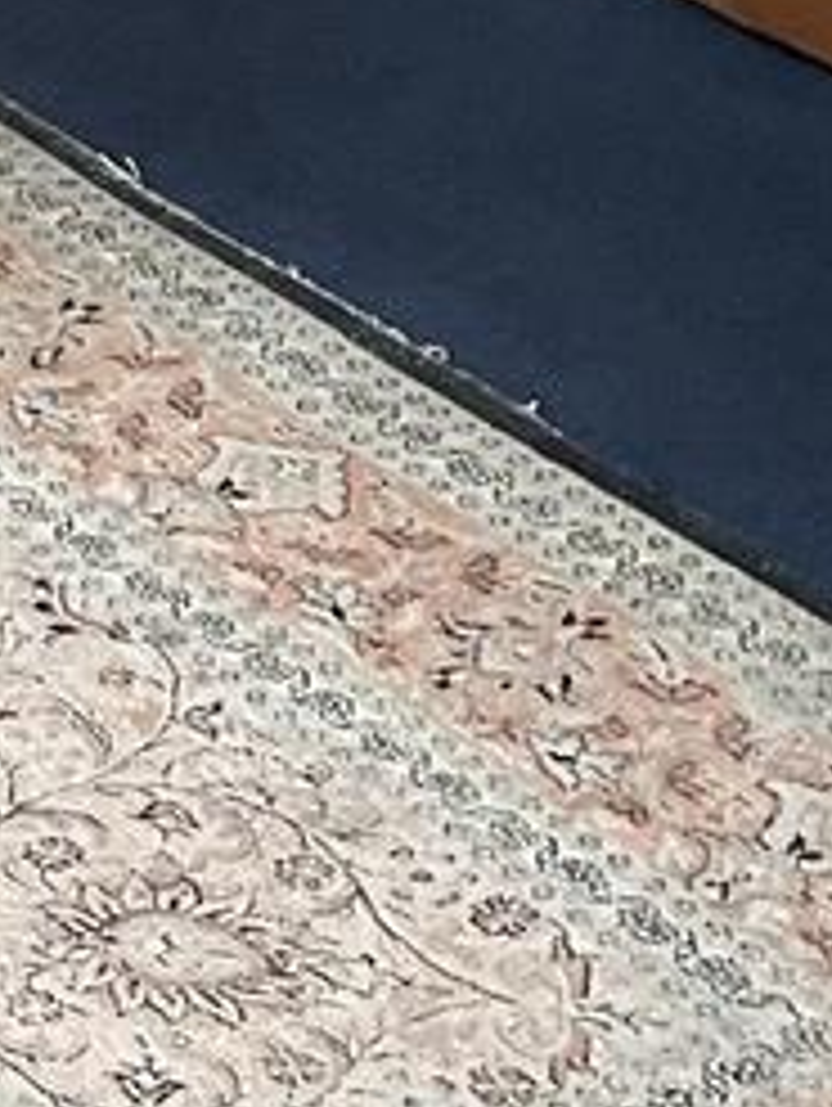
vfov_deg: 11.0
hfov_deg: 9.0
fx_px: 5055
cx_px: -729
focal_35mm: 158
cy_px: -1305
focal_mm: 4.2
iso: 400
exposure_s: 1/50
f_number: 1.6
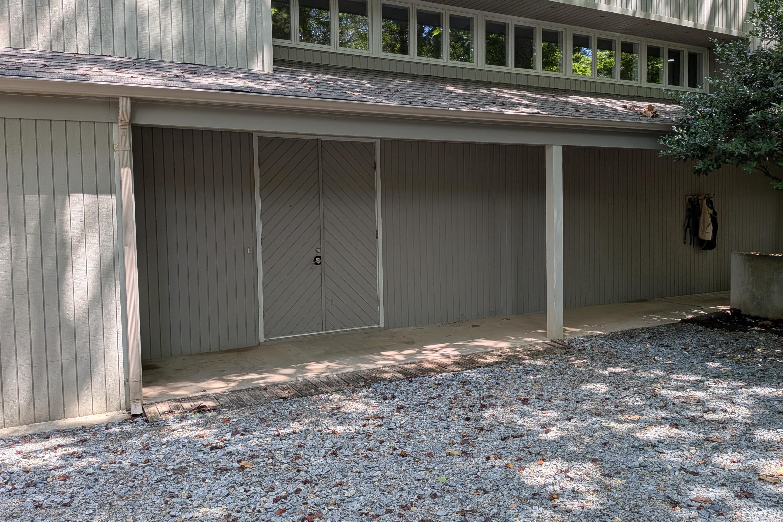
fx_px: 609
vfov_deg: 46.4
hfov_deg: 65.4
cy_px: 244
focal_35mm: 28
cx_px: 419
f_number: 1.7
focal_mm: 4.53
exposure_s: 1/1495
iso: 27
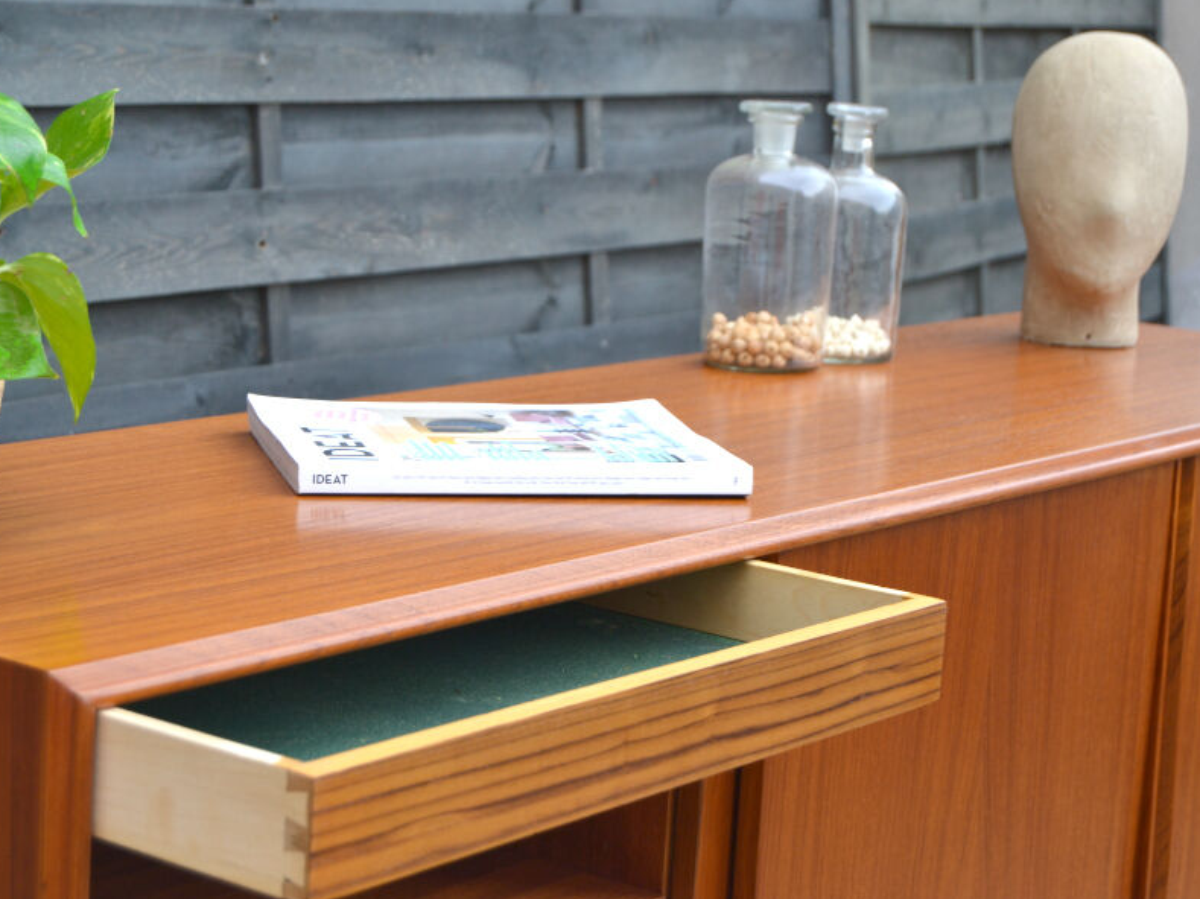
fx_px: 2737
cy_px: 452
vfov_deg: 18.6
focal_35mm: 79
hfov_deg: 24.7
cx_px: 540
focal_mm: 48
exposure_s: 1/125
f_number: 5.3
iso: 250
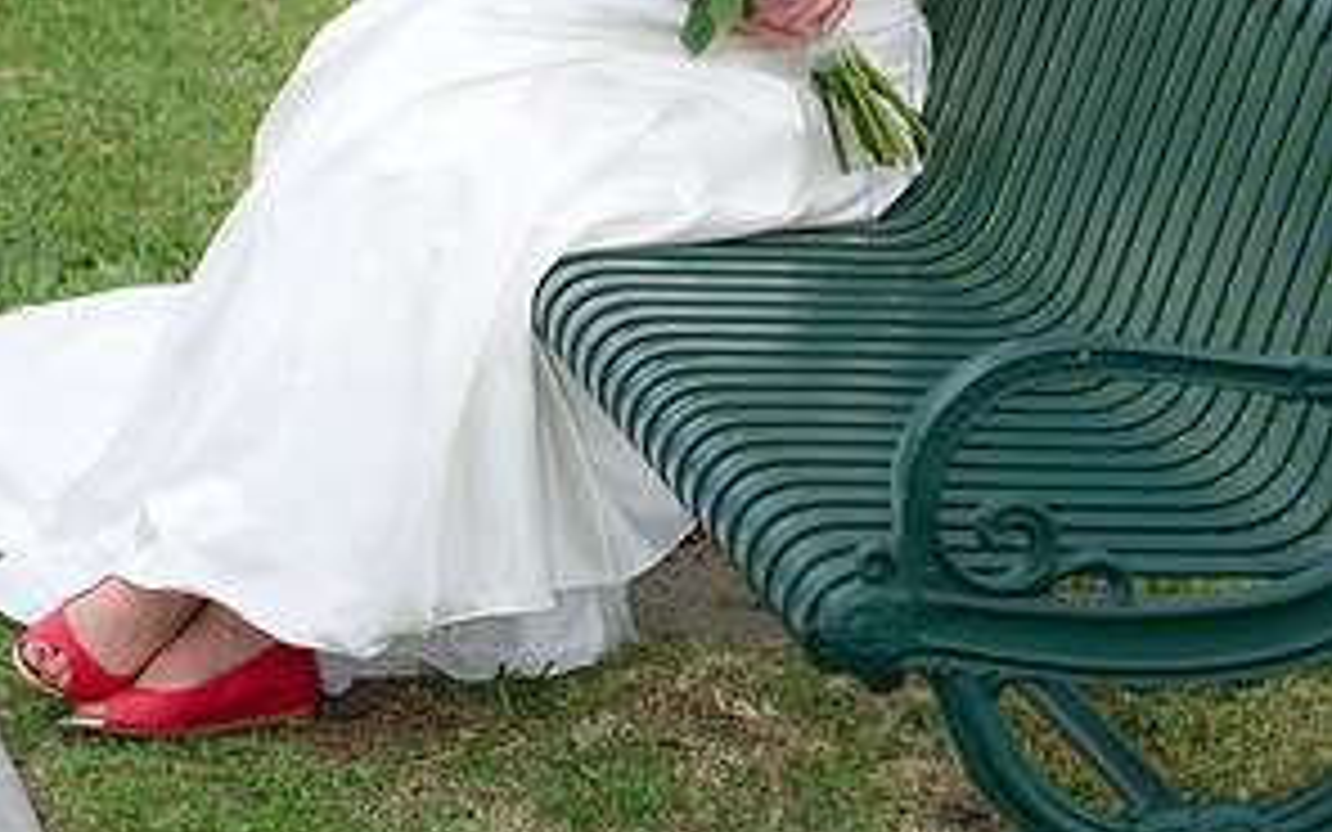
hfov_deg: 13.2
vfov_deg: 8.2
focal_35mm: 158
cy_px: -72
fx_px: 5736
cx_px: 664
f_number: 5
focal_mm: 102
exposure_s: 1/250
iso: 320
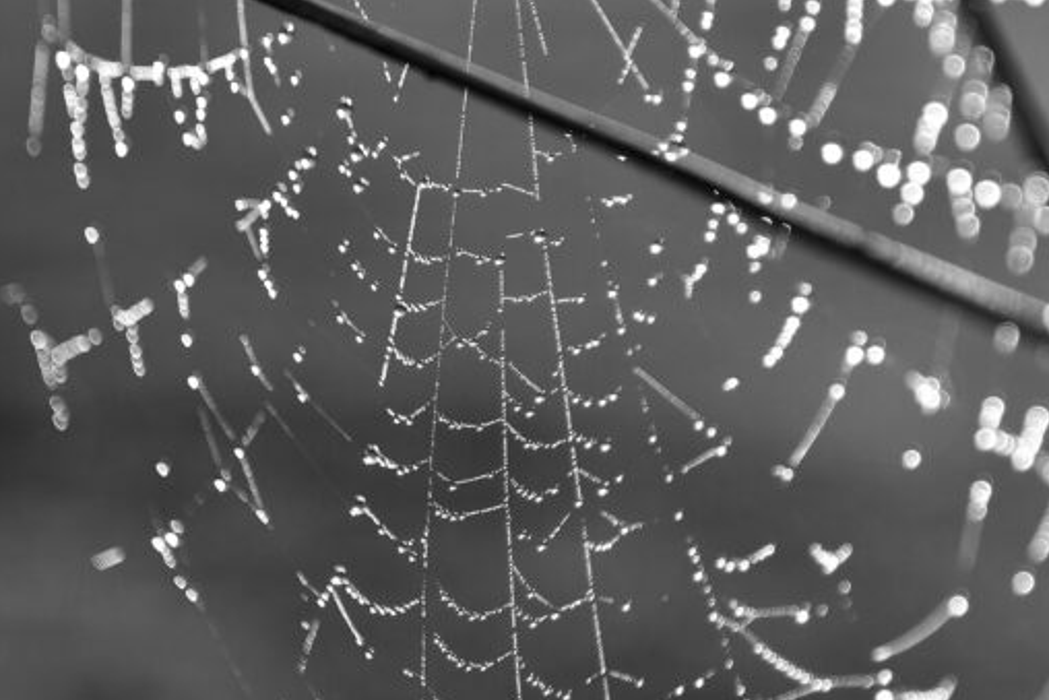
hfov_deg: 13.5
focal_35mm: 151
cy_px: 5
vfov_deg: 9.0
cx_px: 869
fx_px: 4401
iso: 100
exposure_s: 1/1250
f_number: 2.8
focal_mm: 50
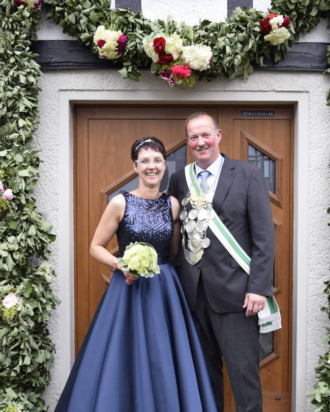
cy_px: 267
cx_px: 182
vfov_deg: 35.7
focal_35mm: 52
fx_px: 635
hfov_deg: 29.1
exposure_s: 1/125
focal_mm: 26
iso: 400
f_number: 5.6
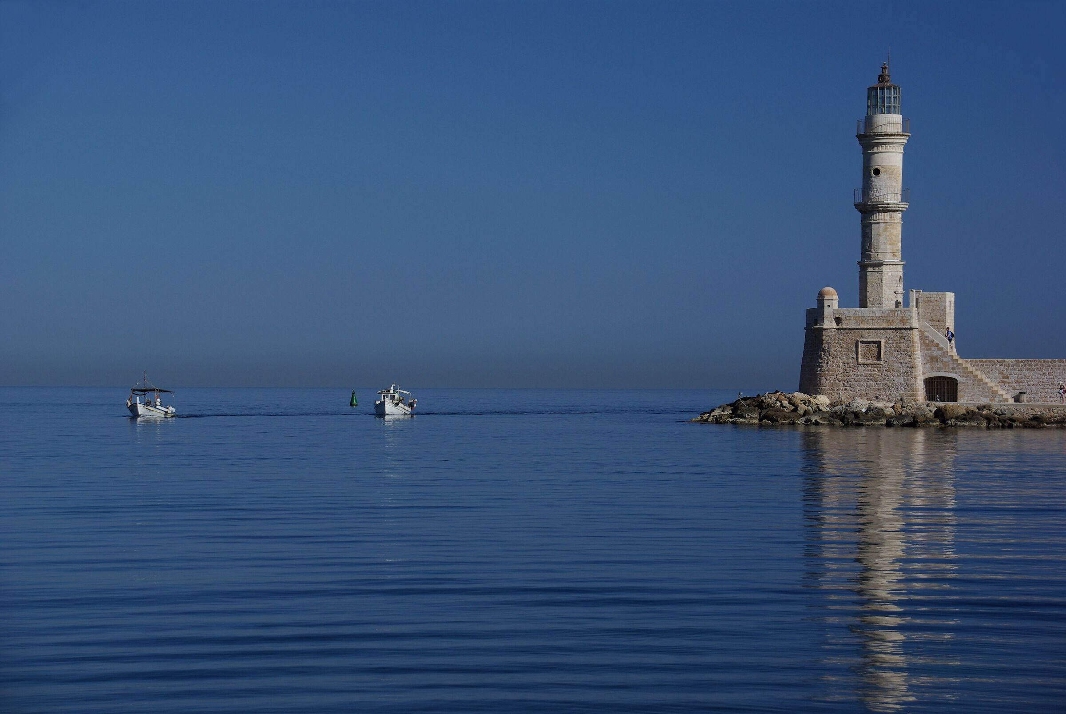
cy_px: 357
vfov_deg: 12.5
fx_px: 3247
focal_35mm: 110
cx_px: 533
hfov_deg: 18.6
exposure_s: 1/180
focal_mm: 73
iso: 100
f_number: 6.7
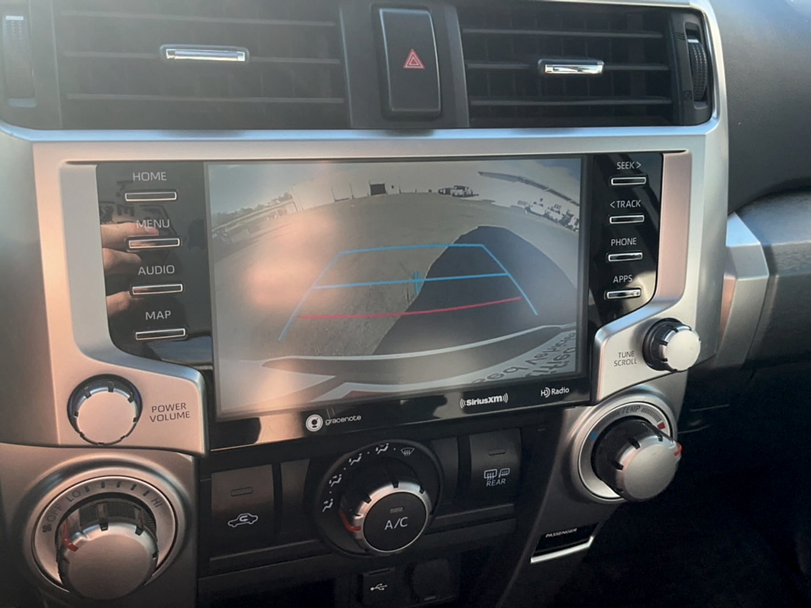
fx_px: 703
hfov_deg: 60.0
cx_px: 406
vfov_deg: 46.8
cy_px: 304
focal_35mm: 30
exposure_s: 1/120
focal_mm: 3
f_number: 1.8
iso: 32
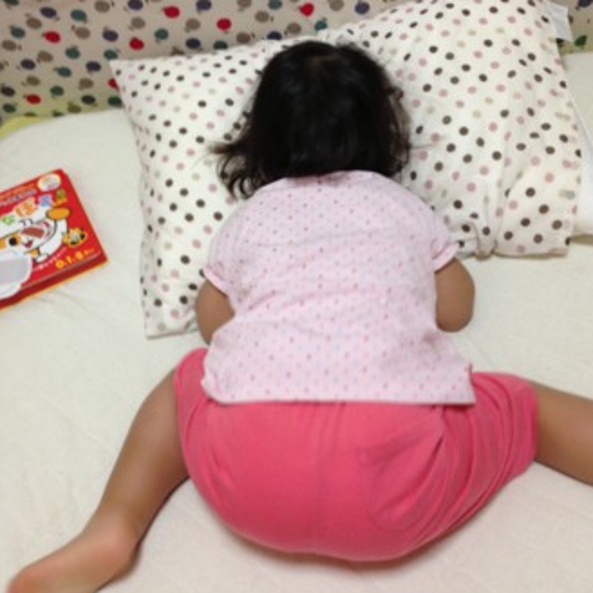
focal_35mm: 40
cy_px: 244
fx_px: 775
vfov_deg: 41.7
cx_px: 304
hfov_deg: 41.9
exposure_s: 1/20
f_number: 2.4
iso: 125
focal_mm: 4.13
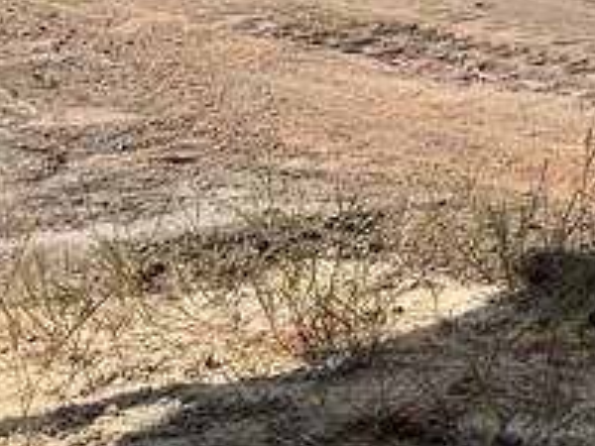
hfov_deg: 13.3
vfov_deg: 11.7
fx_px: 2114
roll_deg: -1.9
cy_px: -167
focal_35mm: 123
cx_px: 1276
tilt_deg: -6.6
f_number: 1.78
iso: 80
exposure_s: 1/7353
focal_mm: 6.76
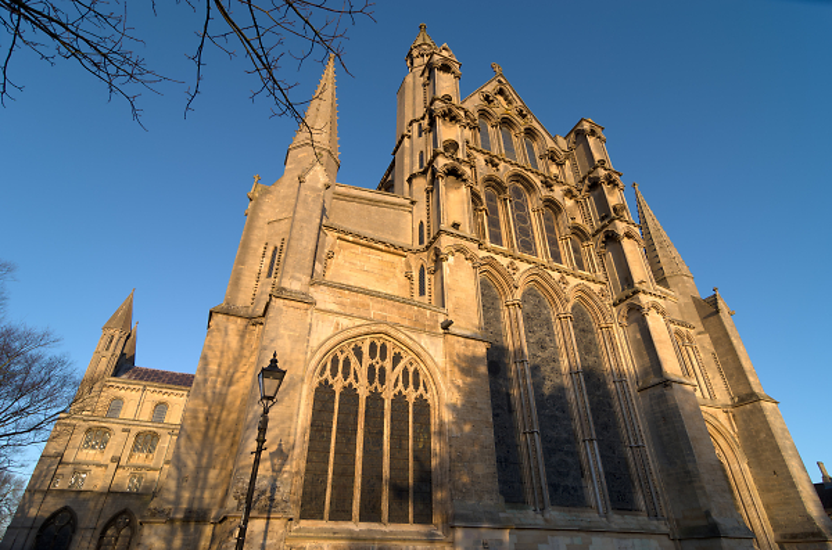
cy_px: 275
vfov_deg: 67.1
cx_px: 416
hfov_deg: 90.1
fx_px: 415
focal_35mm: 18
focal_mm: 12
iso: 80
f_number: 8
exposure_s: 1/25
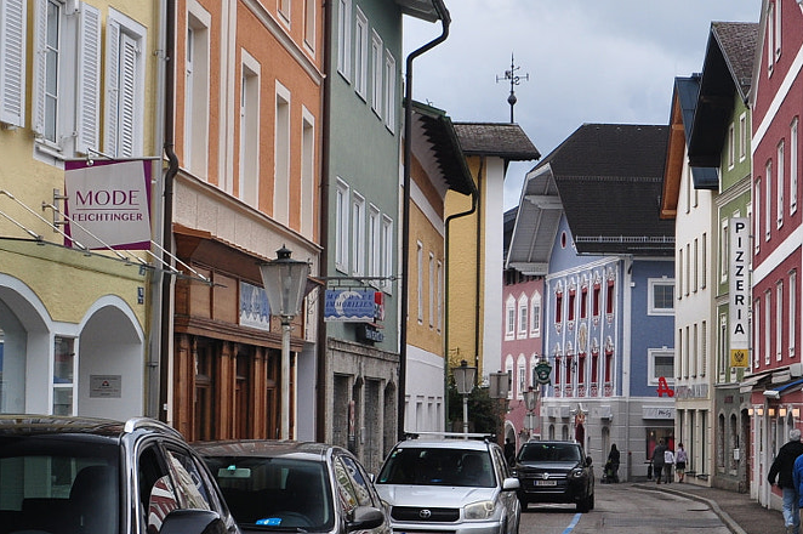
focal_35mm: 87
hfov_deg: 23.2
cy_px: 305
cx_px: 577
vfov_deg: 15.7
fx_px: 1939
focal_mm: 24
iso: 200
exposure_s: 1/60
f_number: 8
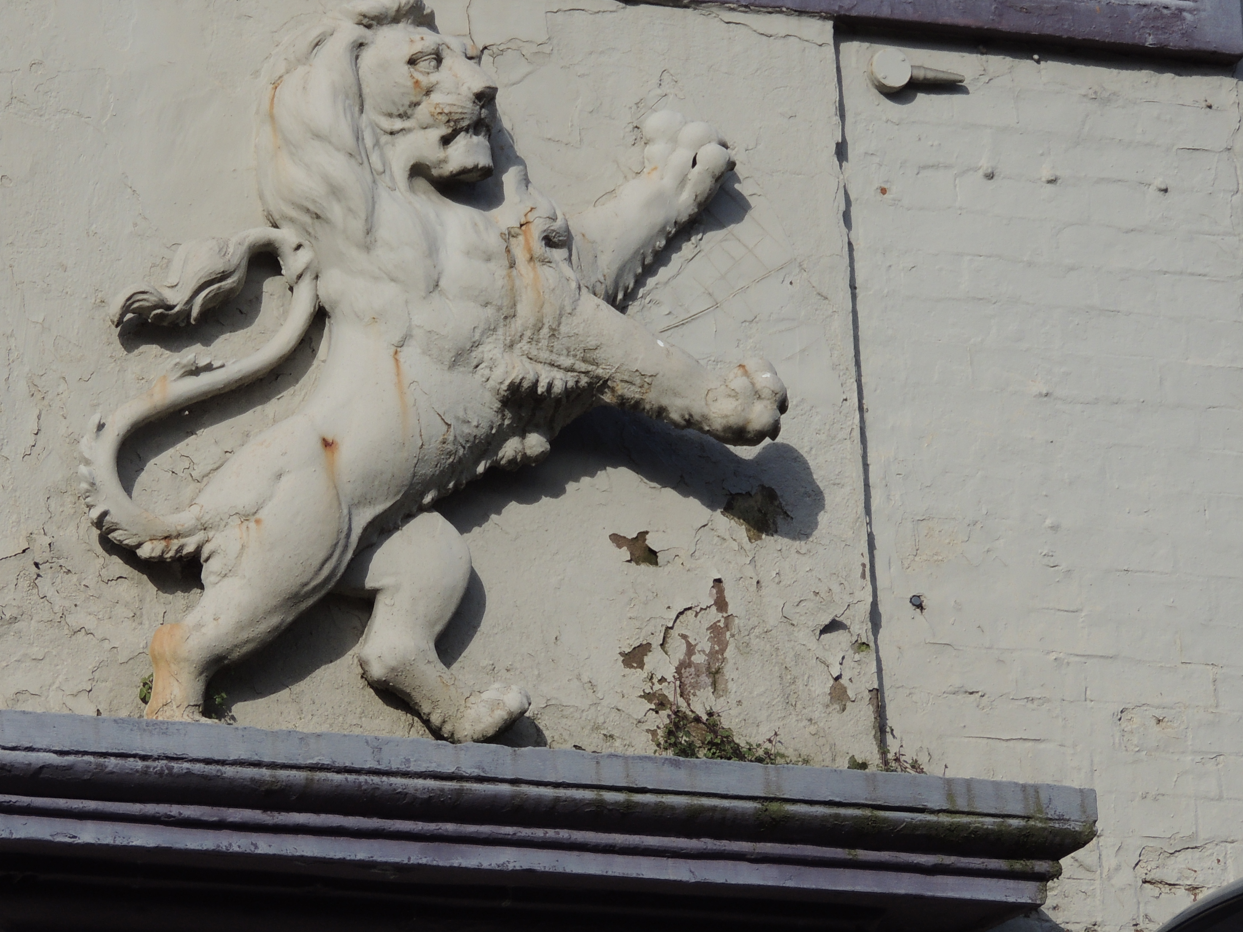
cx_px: 430
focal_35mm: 274
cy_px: 356
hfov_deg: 7.2
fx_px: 9838
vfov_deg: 5.4
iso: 110
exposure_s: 1/500
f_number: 4.6
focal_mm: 33
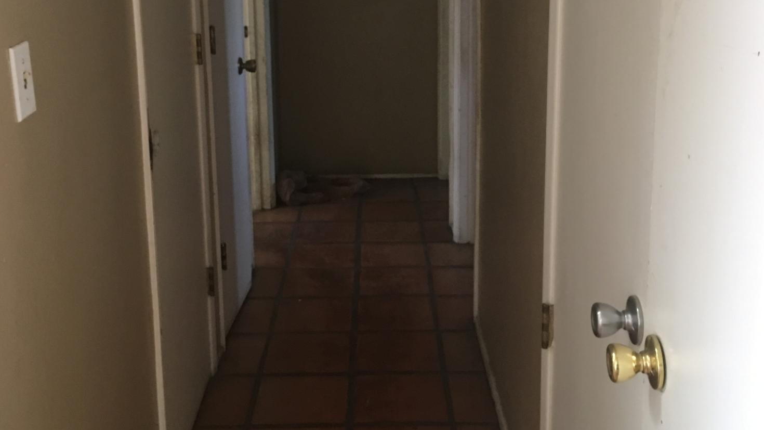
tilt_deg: -10.2
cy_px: 111
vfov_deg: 27.4
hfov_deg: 47.4
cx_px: 381
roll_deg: +0.3
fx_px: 871
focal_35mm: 43
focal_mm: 4.15
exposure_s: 1/15
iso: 80
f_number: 2.2
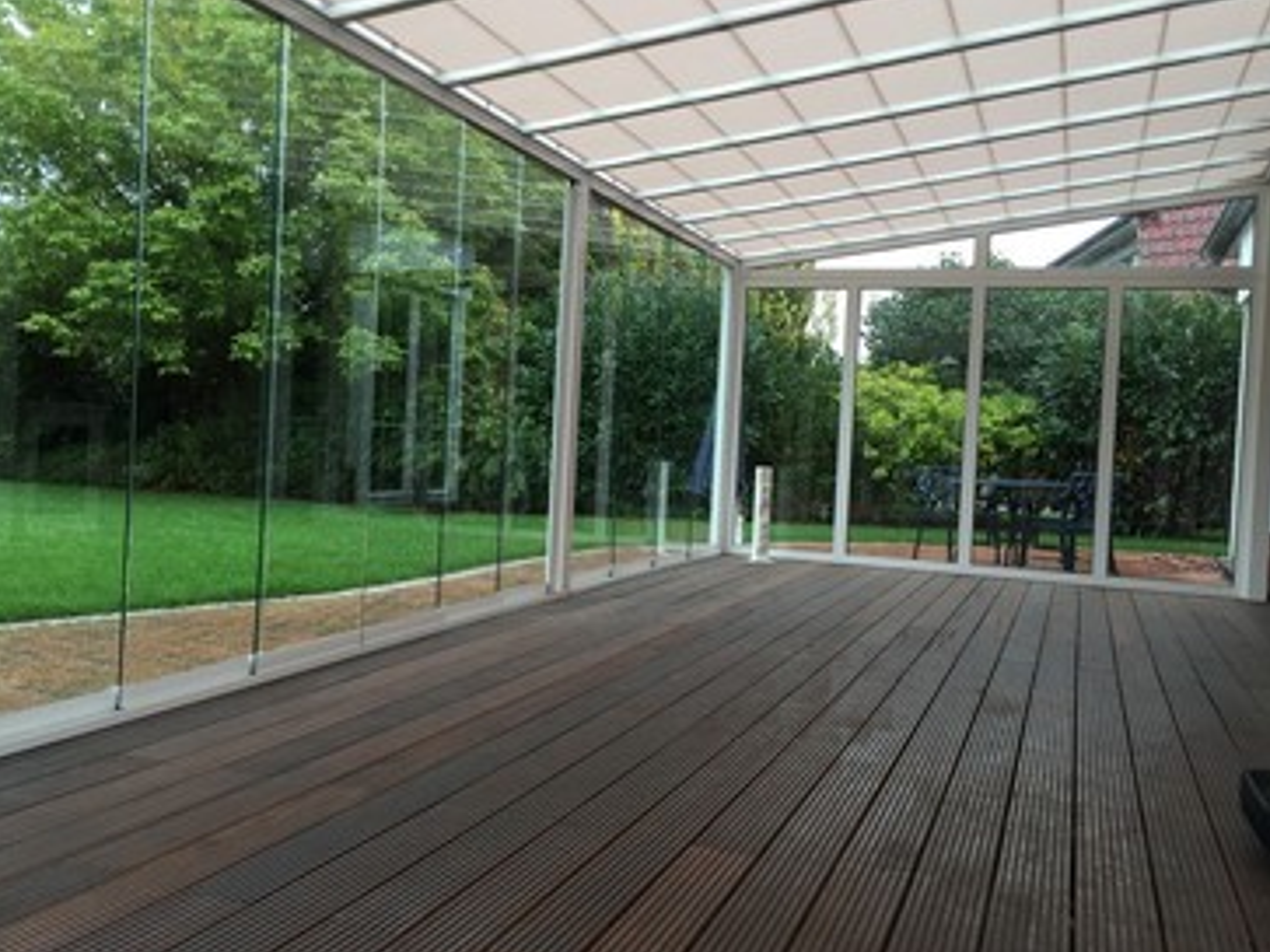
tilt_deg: -1.4
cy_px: 458
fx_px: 1174
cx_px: 637
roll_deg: -3.1
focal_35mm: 32
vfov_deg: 44.1
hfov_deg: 56.8
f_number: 2.2
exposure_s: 1/120
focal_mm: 4.15
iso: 32
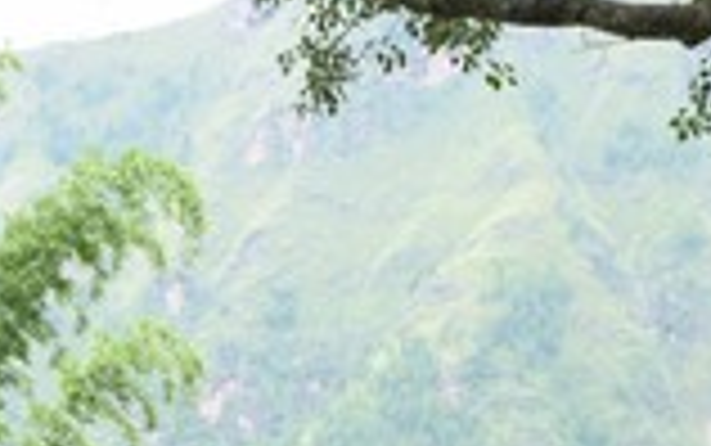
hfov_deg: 13.0
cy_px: 692
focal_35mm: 161
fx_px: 3122
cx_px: 184
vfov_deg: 8.0
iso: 400
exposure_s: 1/200
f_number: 7.1
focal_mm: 26
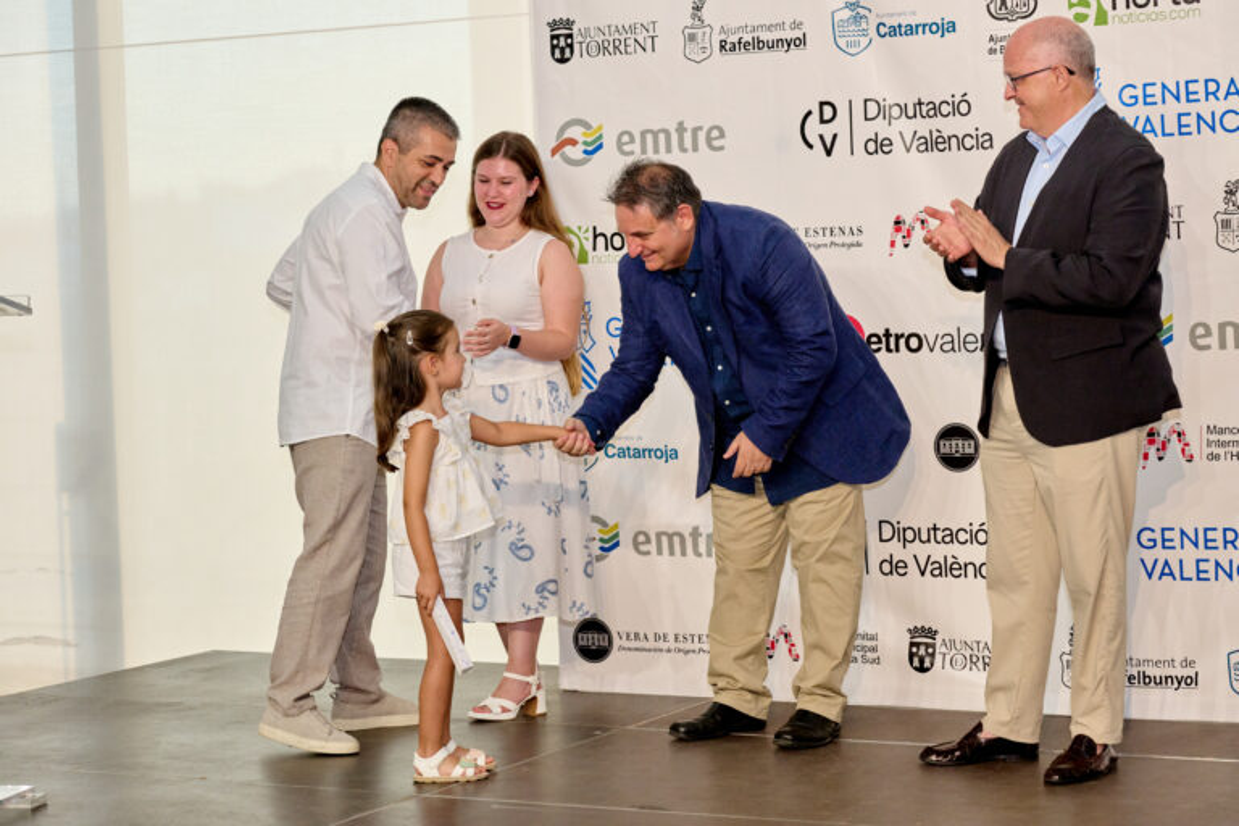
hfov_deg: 25.4
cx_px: 620
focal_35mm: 80
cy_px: 413
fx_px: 2753
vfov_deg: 17.1
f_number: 6.3
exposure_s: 1/320
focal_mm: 80
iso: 2500
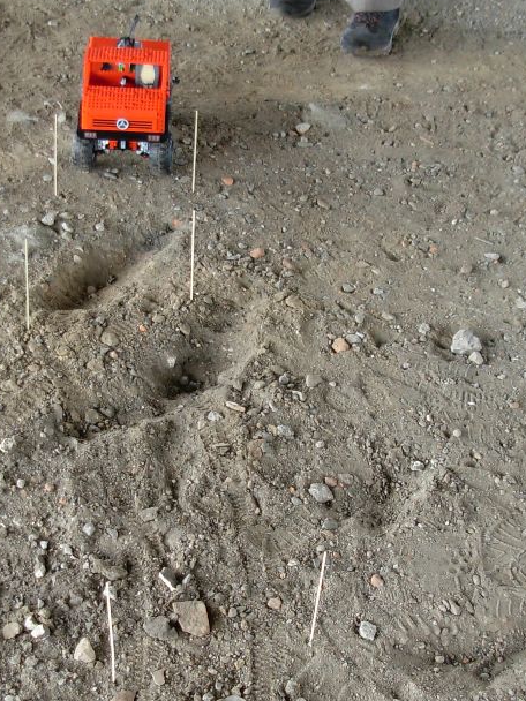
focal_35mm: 64
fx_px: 1297
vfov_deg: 30.2
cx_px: 172
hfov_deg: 22.8
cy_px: 424
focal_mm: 6.3
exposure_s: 1/20.7
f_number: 2.9
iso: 79
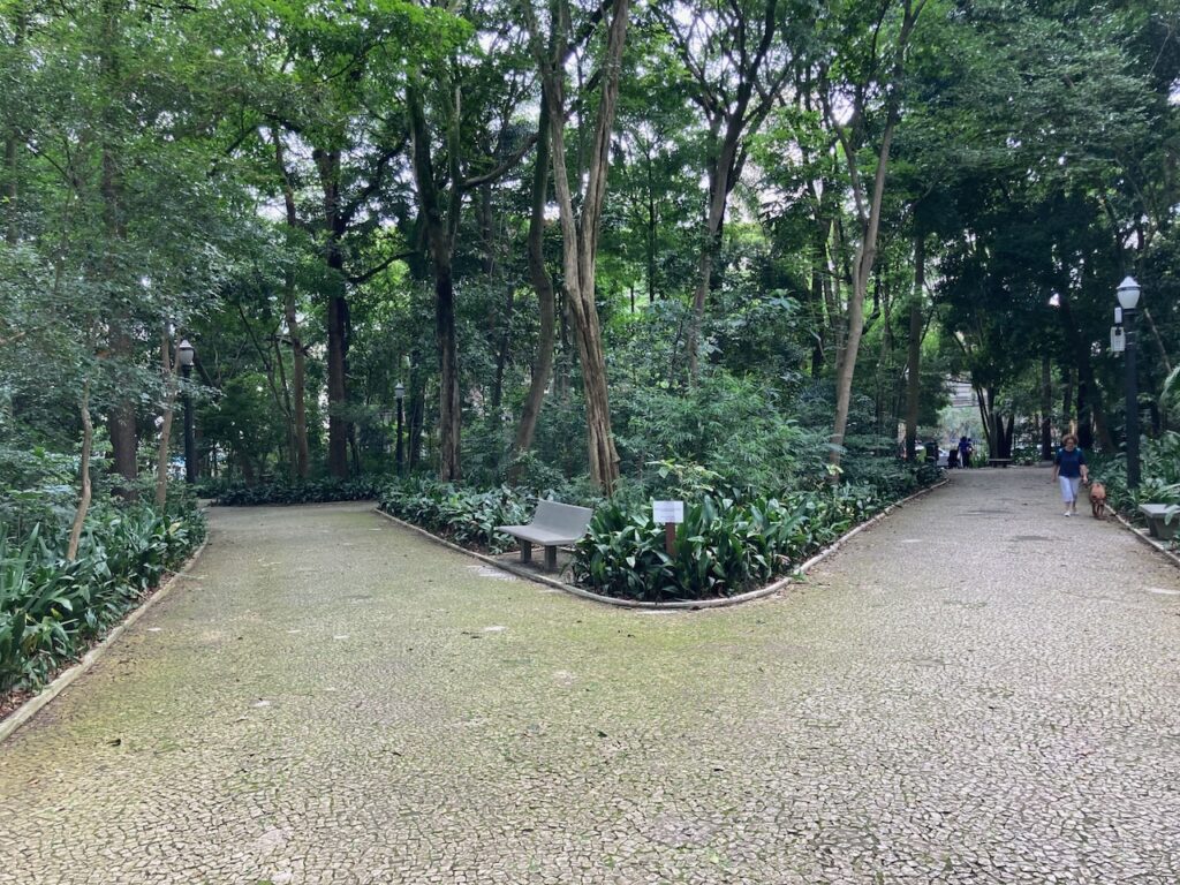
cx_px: 590
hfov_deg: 63.4
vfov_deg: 49.7
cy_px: 442
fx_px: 954
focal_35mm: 28
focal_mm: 3.99
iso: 80
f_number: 1.8
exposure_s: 1/102
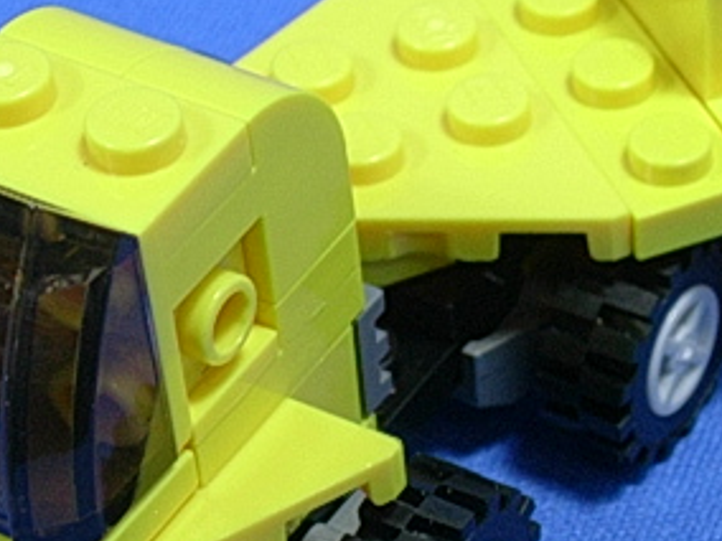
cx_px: 577
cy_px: 254
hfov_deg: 11.7
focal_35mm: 169
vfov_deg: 8.8
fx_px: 3525
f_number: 3.8
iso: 70
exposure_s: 1/17.9
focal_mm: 11.3
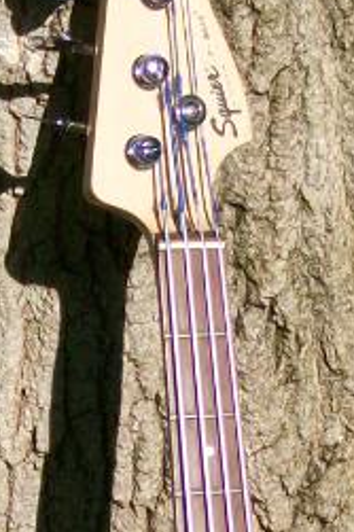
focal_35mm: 327
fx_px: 4830
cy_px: 854
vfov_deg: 6.2
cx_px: 191
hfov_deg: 4.2
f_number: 4.6
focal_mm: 13.7
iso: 64
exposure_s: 1/500
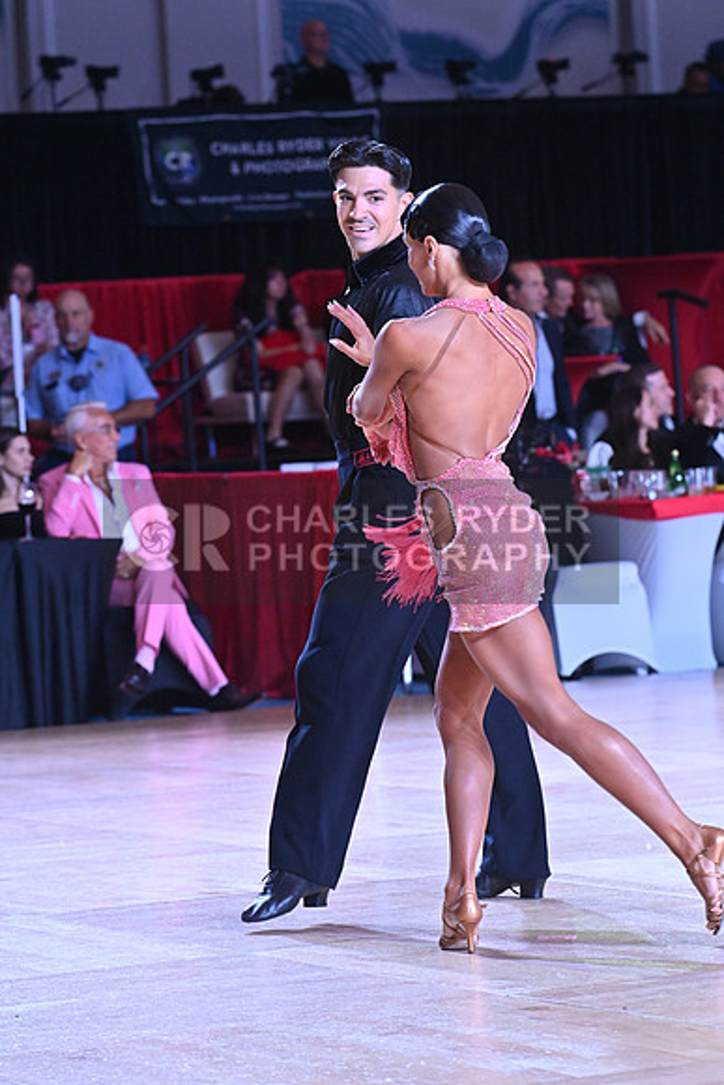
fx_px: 4974
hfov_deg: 8.3
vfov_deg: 12.4
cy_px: 542
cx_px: 362
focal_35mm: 165
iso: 4000
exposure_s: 1/400
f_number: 7.1
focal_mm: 165
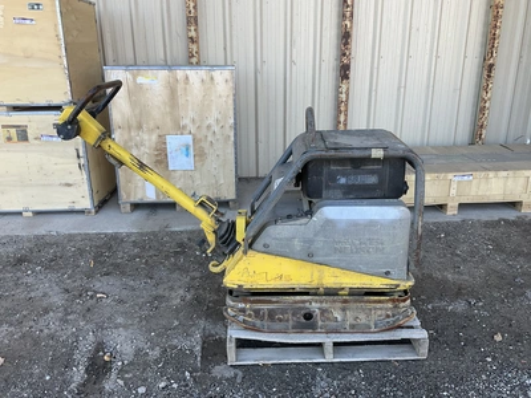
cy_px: 199
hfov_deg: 61.7
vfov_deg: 48.2
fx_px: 445
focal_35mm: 29
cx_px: 266
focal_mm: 3
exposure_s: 1/172
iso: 20
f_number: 1.8
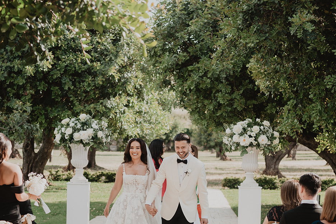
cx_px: 167
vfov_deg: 15.8
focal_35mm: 86
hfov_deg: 23.6
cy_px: 164
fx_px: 803
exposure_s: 1/800
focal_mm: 50
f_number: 2.5
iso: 100
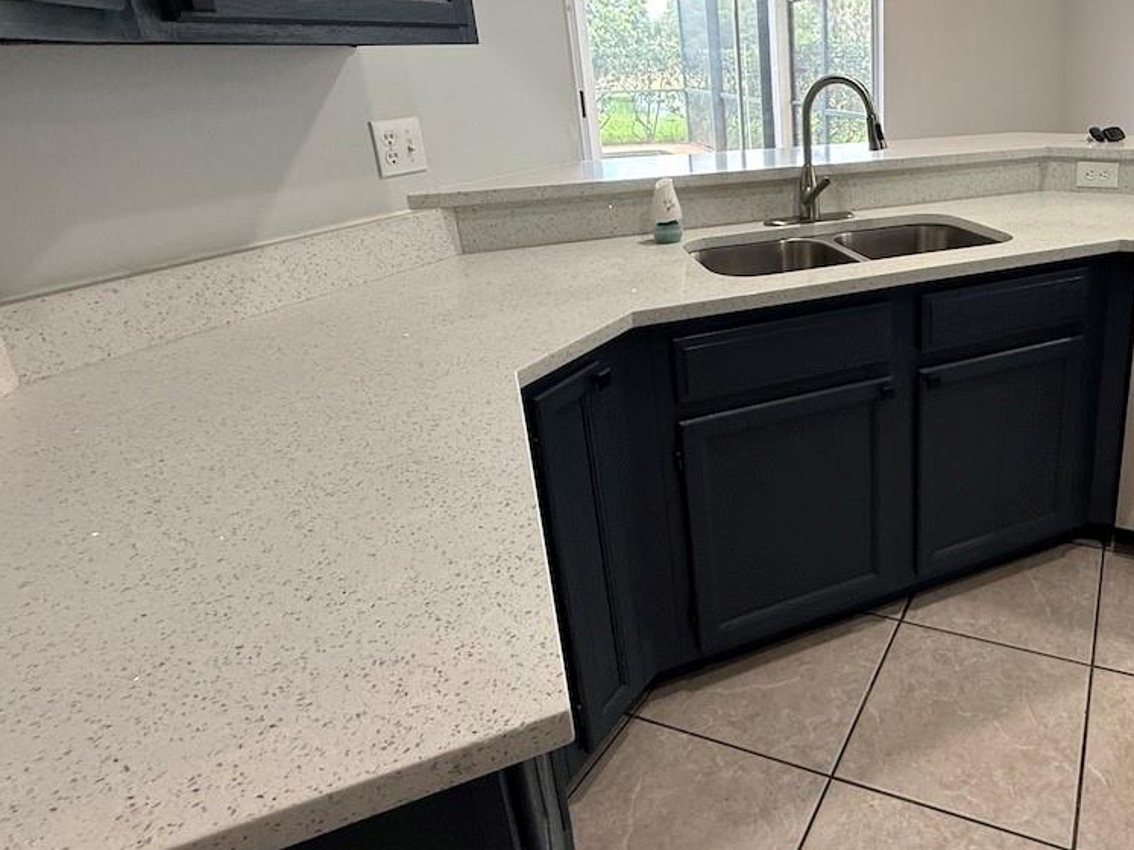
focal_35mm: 24
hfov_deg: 66.4
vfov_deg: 55.9
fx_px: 786
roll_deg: +1.2
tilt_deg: -17.4
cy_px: 301
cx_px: 873
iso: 250
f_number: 2.2
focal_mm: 2.22
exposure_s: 1/120
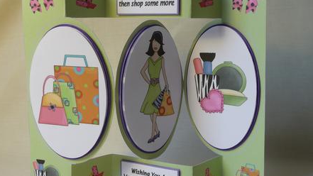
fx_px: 332
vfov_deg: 29.7
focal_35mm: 40
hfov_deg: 50.5
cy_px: 84
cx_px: 156
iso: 100
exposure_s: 1/40
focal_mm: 6
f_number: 3.7
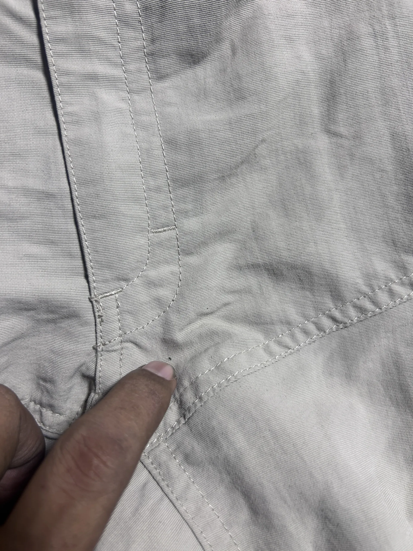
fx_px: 414
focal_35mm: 26
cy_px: 276
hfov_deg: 53.1
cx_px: 206
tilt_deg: -57.8
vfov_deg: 67.3
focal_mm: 5.7
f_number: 1.5
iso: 80
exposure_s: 1/50
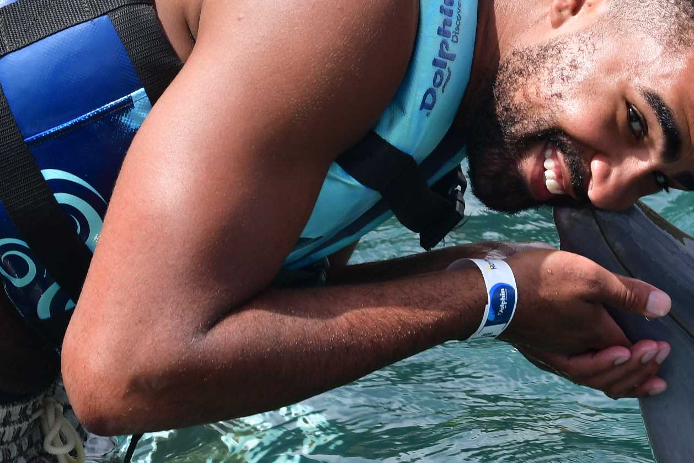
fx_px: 6401
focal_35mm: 332
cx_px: 595
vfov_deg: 4.1
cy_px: 89
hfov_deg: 6.2
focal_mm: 100
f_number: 9
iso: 160
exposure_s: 1/250
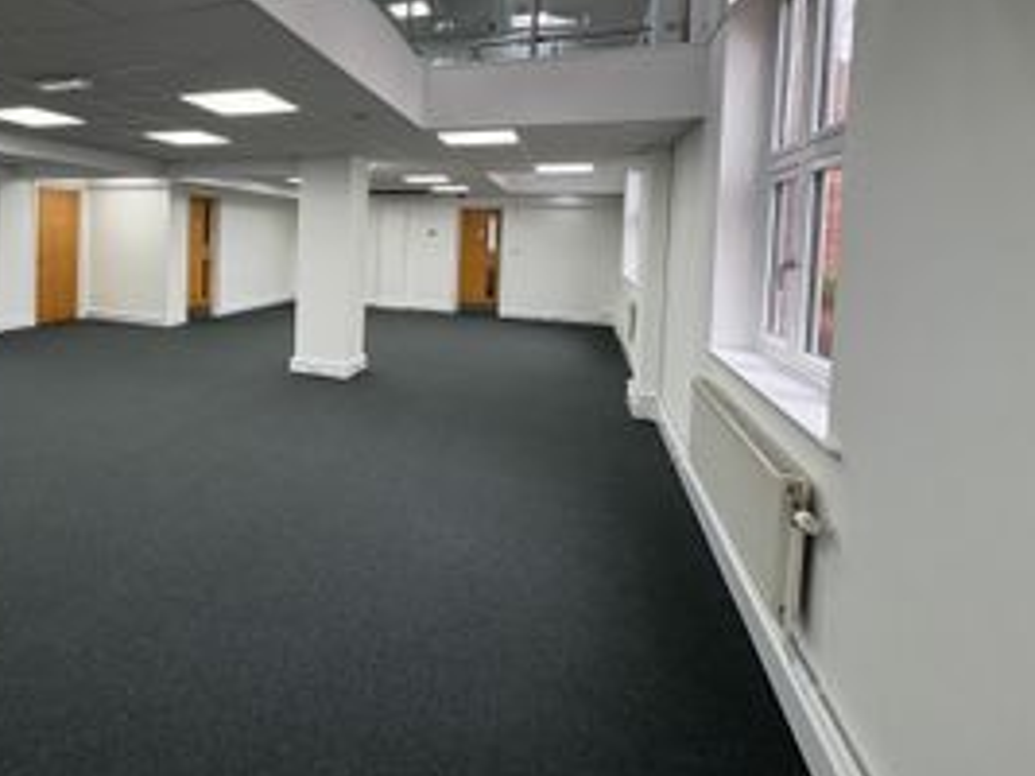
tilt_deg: -1.4
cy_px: 252
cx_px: 283
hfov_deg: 74.4
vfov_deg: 61.7
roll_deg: -2.0
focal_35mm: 21
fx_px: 628
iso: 125
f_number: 2.2
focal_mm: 2.22
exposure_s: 1/121
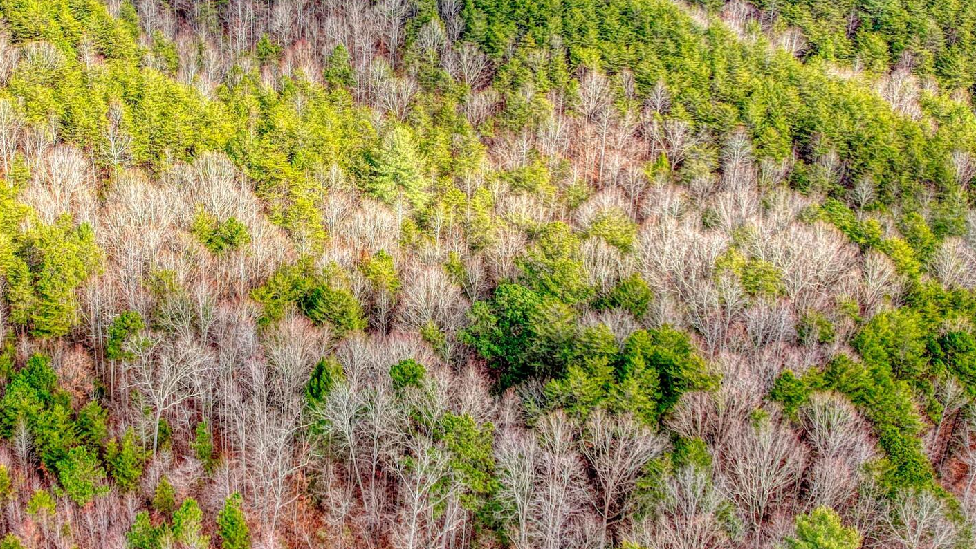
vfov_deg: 24.1
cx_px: 338
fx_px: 1268
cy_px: 121
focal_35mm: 49
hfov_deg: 41.6
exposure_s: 1/180
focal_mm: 8.4
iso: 100
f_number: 2.8
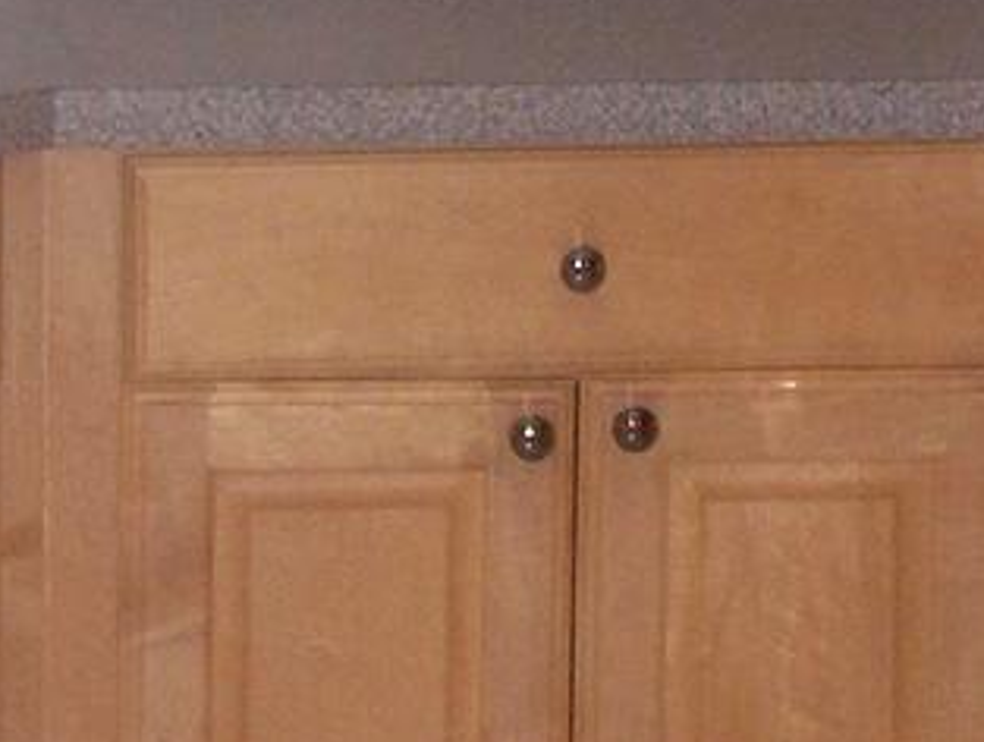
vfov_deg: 5.8
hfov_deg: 7.8
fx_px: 7234
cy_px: -72
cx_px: 707
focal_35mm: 254
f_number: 2.8
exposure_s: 1/60
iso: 100
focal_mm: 8
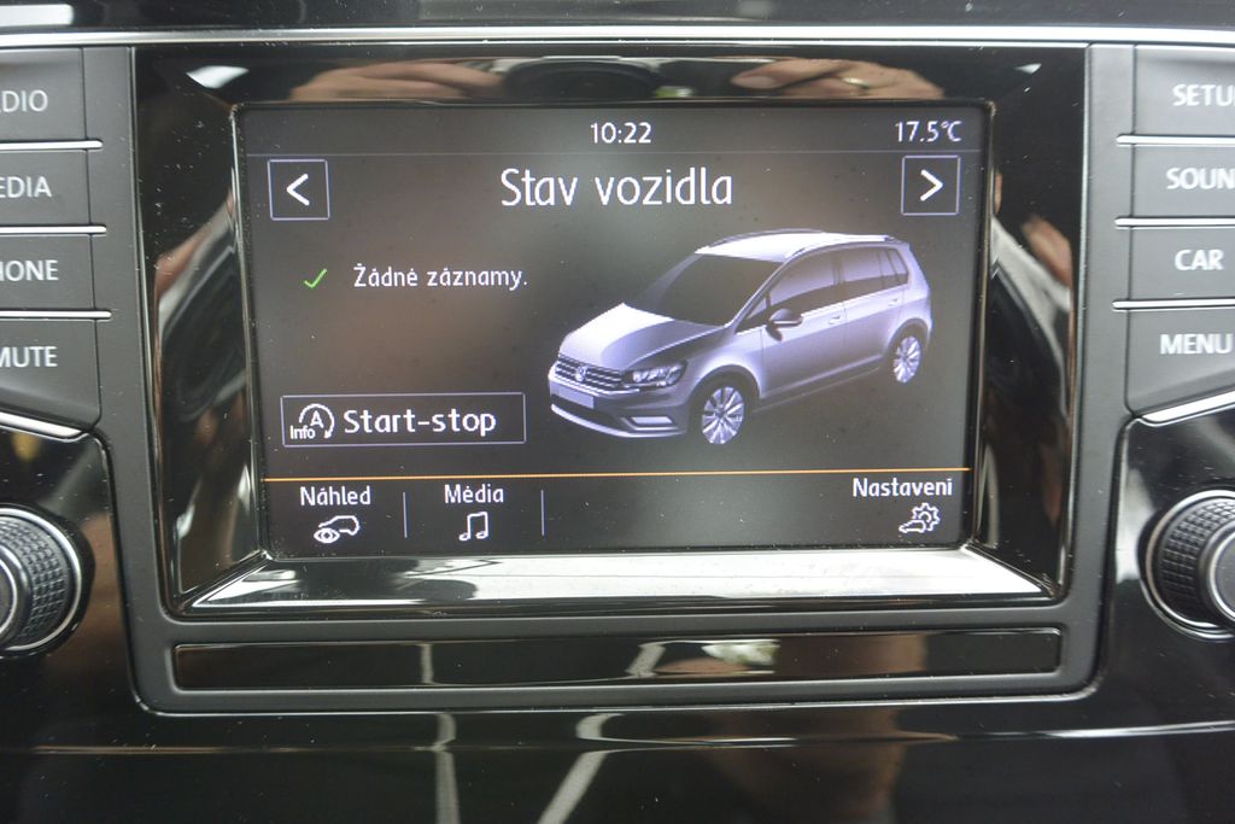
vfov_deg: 47.9
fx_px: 926
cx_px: 618
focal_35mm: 27
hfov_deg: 67.4
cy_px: 412
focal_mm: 10
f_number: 4
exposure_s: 1/125
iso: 400
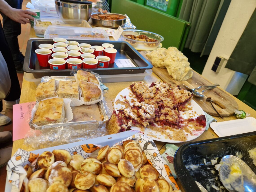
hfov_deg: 73.9
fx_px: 170
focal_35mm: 23
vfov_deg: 58.9
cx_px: 128
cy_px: 96
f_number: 1.8
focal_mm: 5.4
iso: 50
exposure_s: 1/100
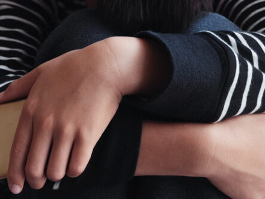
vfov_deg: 12.8
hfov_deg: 16.9
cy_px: 44
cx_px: 38
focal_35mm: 115
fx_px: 881
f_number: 2.8
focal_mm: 29.2
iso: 800
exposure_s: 1/45
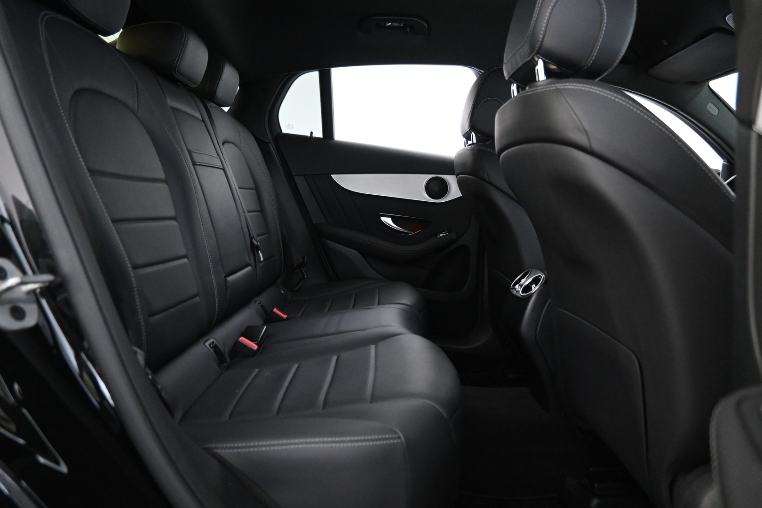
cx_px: 381
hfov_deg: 73.7
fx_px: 508
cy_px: 254
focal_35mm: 24
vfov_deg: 53.1
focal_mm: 16
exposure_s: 1/25
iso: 4500
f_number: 3.5
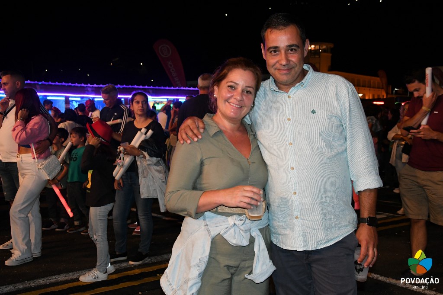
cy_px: 148
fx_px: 554
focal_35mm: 45
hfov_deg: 43.6
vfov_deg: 29.8
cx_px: 222
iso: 3200
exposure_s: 1/60
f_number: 5
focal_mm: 30
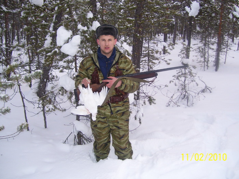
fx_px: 255
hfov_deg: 50.1
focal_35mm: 37
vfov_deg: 38.7
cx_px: 120
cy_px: 90
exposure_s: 1/180
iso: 80
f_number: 2.7
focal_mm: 6
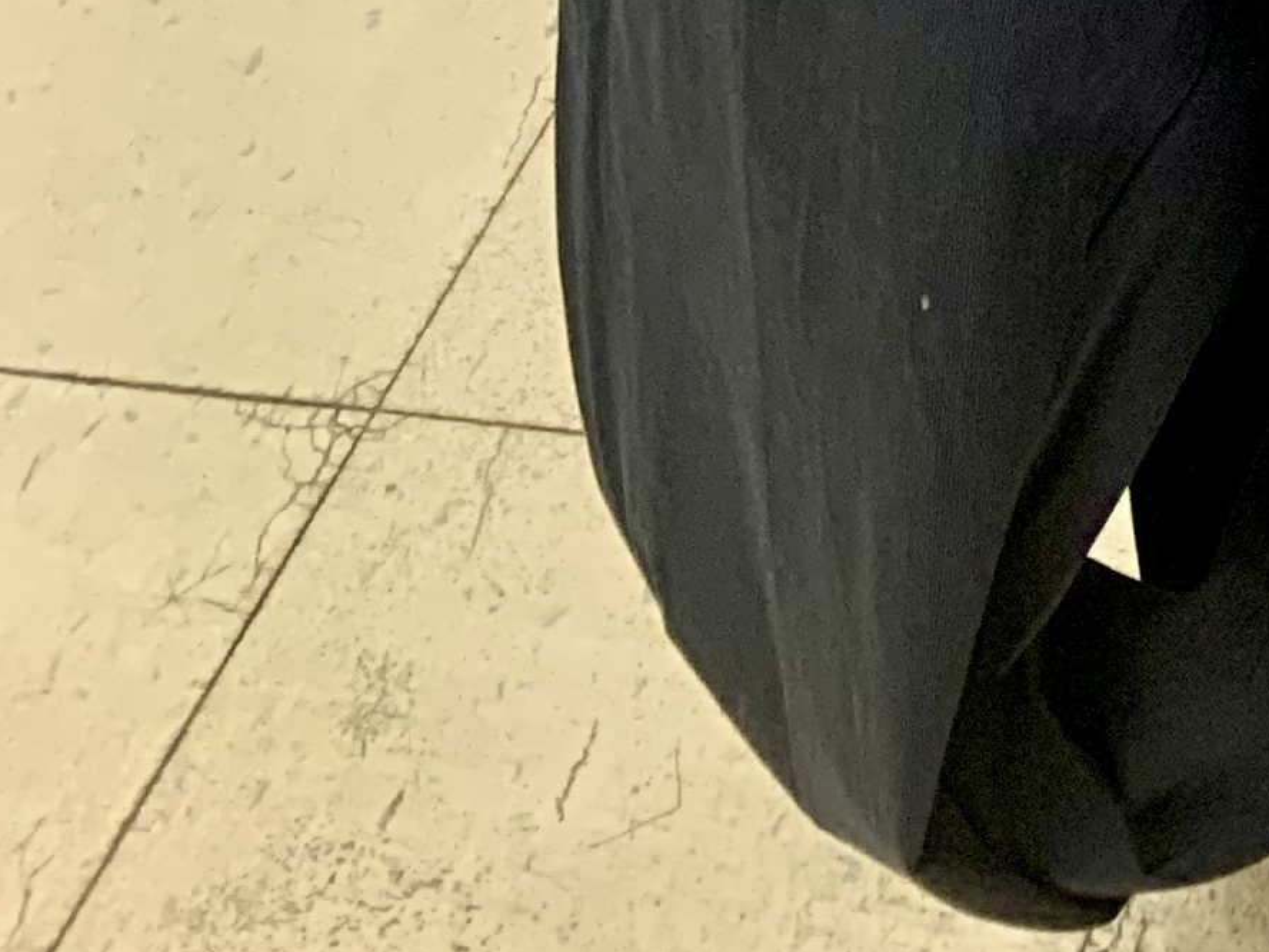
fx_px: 4326
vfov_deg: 9.8
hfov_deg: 14.9
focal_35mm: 118
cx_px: 2146
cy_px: -1821
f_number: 1.8
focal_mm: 4.25
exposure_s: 1/60
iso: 100
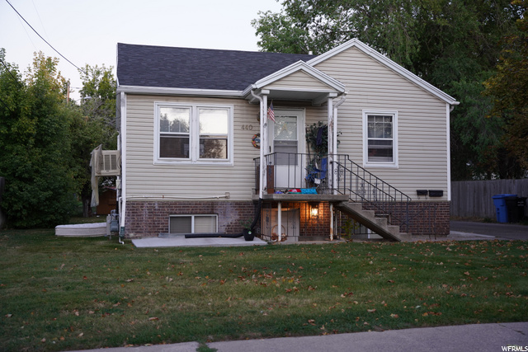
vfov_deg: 32.1
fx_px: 613
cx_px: 264
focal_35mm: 42
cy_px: 176
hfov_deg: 46.6
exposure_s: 1/50
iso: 400
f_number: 3.5
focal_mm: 41.8
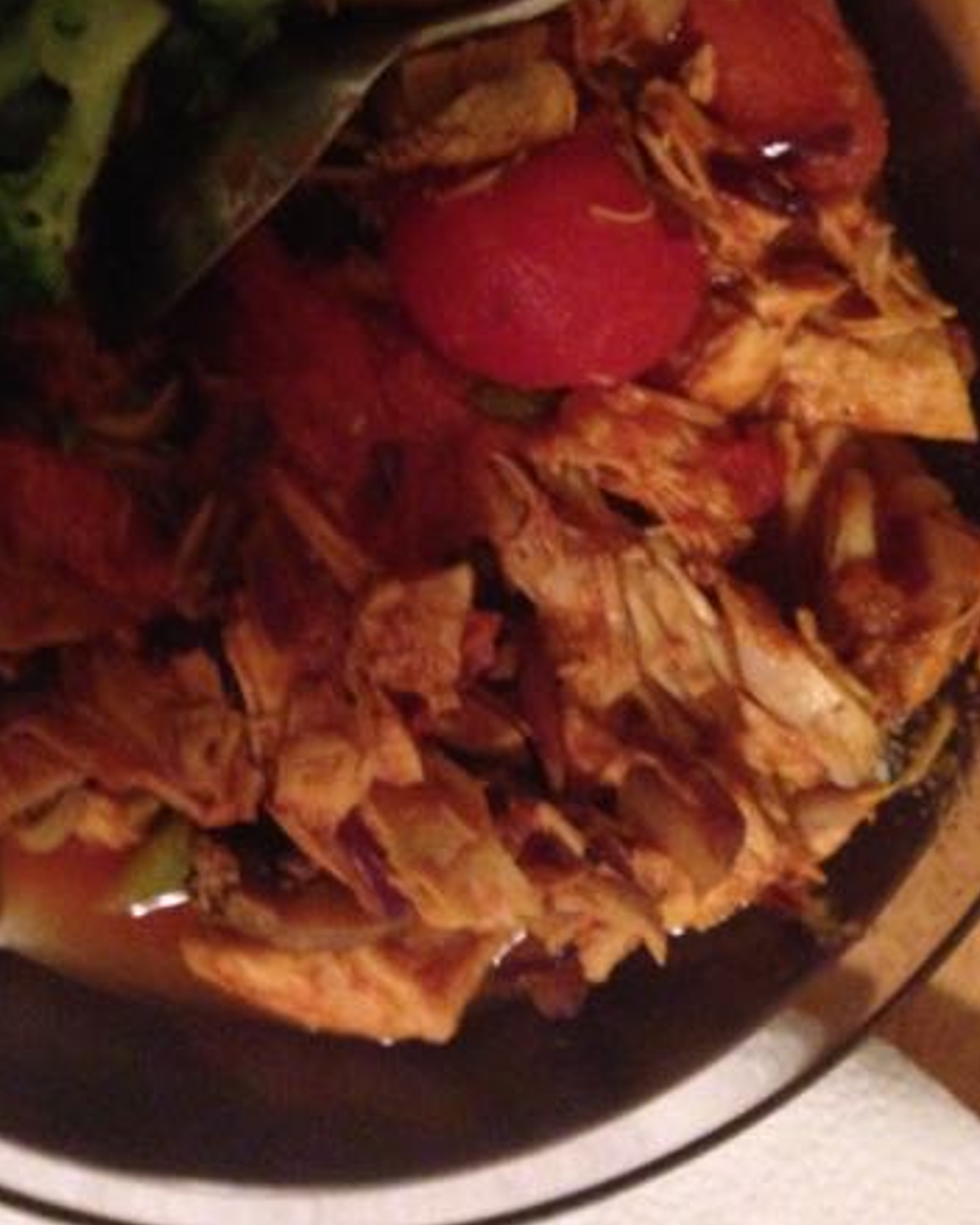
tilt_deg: -82.4
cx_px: 377
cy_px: 424
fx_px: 1705
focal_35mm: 47
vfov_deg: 39.2
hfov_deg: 32.0
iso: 800
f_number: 2.4
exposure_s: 1/15
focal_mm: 4.12
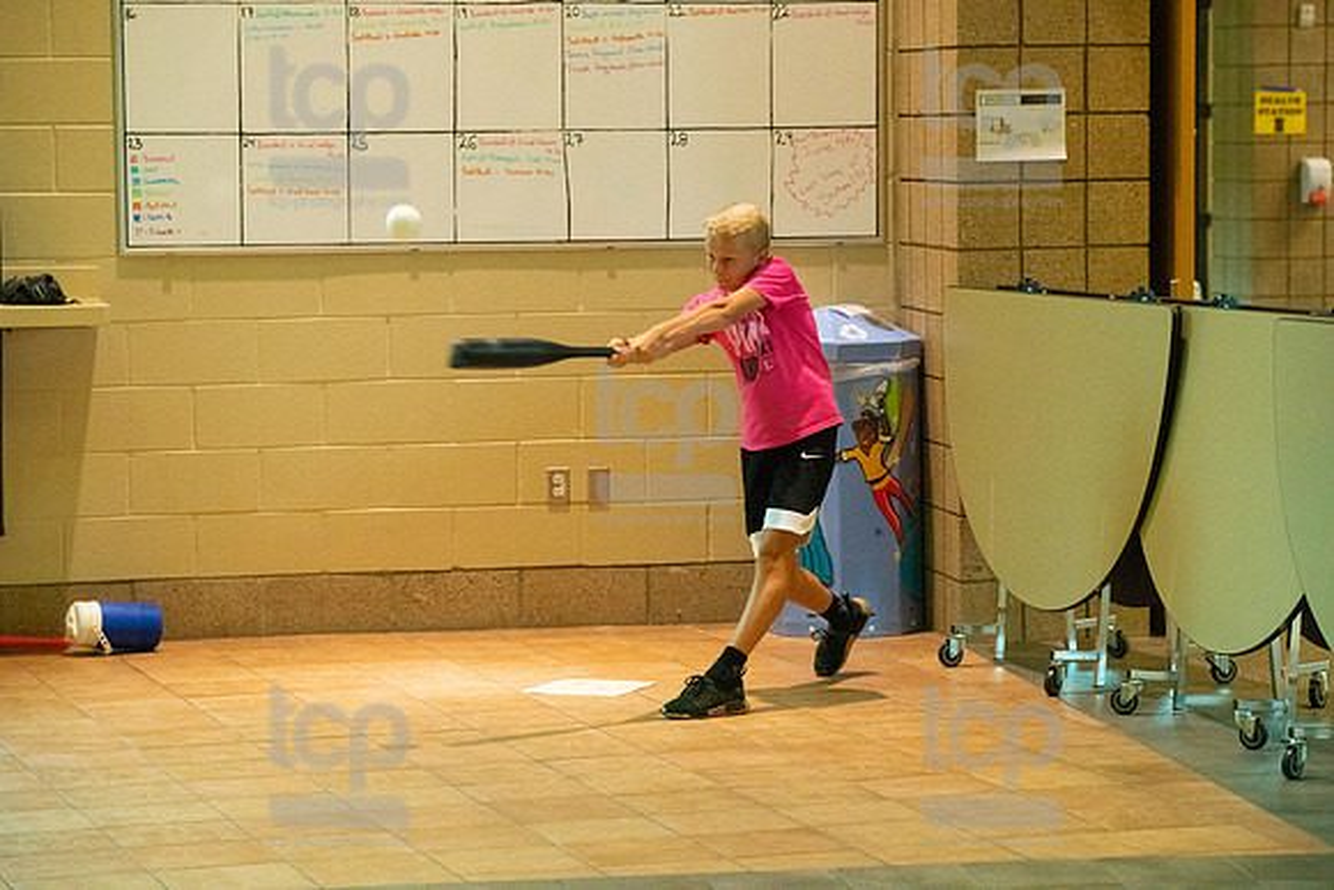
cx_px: 667
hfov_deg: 17.1
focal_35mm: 120
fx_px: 4447
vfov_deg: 11.4
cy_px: 445
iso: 6400
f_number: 4.5
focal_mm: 120
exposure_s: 1/640
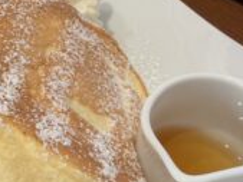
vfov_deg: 28.6
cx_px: -4
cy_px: 96
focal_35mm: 51
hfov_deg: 33.9
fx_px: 358
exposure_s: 1/60
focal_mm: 2.22
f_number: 2.2
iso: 160
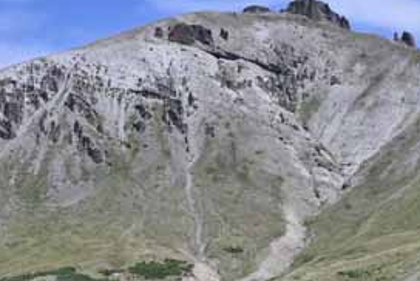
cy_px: 252
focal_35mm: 138
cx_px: 170
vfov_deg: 9.9
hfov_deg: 14.8
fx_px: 1612
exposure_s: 1/500
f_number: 6.3
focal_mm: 47
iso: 64
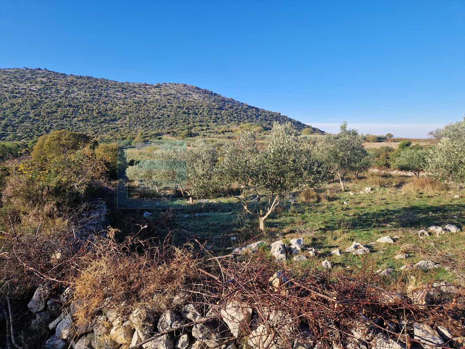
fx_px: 309
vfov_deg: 58.9
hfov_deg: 73.9
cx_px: 232
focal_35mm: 23
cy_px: 174
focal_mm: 5.4
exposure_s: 1/882
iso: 50
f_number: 1.8
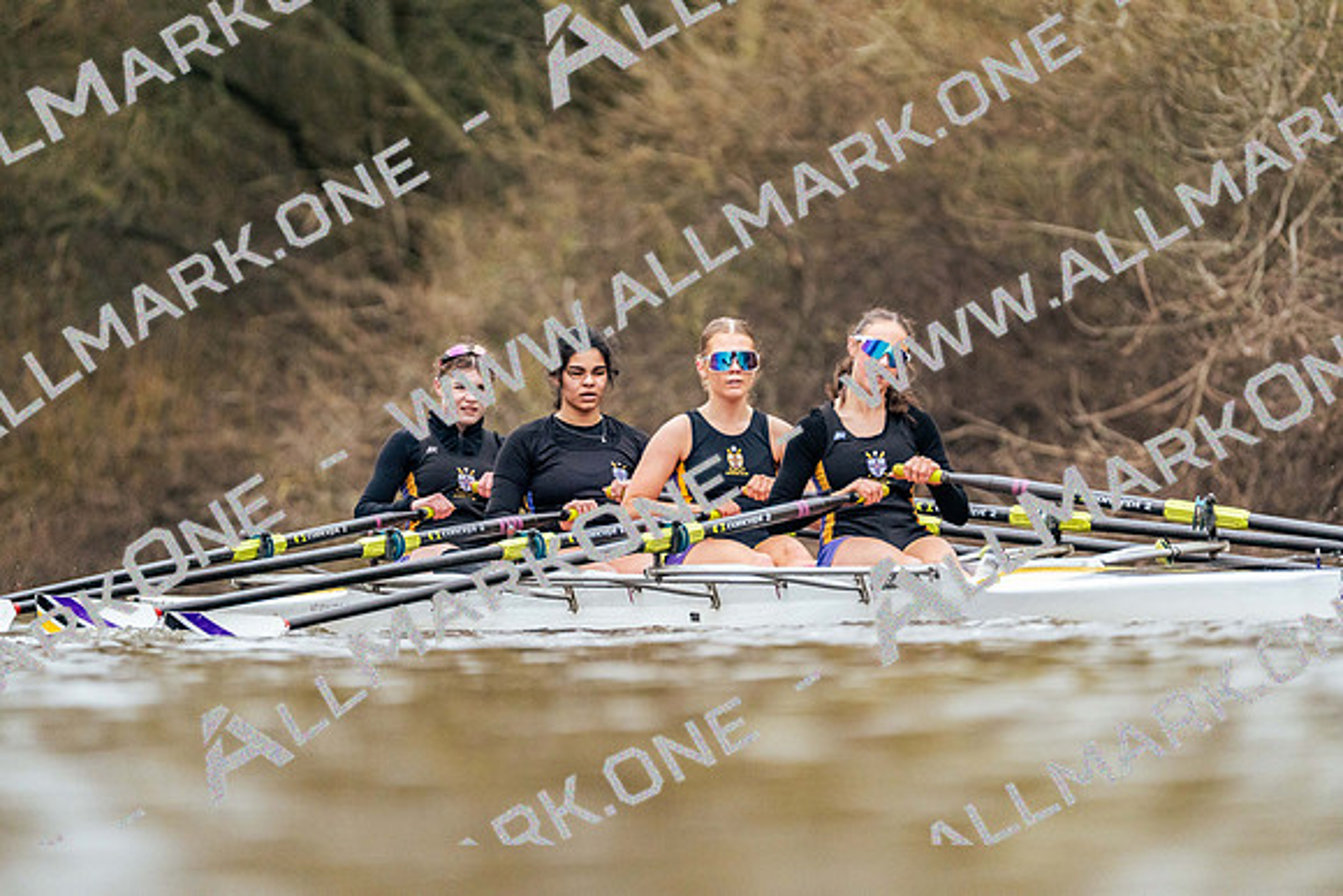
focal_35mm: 600
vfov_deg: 2.3
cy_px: 448
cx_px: 672
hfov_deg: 3.4
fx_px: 22388
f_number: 6.3
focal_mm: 600
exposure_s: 1/2000
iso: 5000
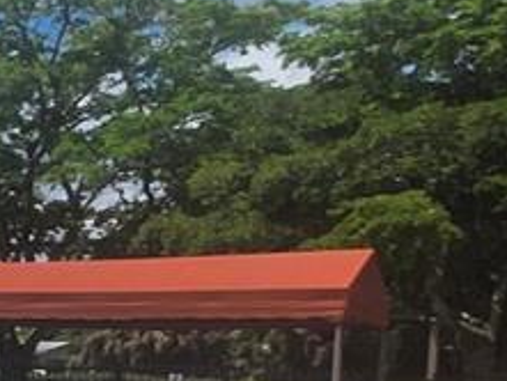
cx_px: -867
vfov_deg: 15.5
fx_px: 1378
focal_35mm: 94
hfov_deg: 12.7
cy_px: 349
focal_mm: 1.74
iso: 40
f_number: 2.2
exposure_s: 1/3148
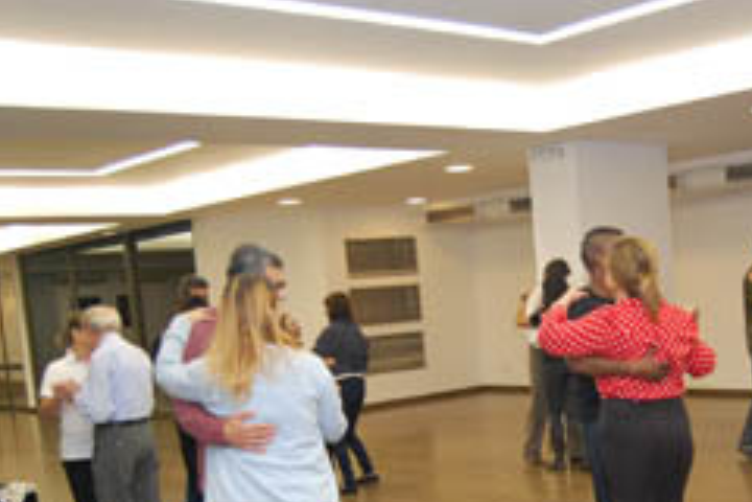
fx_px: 1149
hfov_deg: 35.6
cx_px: 542
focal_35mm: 55
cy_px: 414
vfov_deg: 24.2
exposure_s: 1/50
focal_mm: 22
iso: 1600
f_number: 3.8
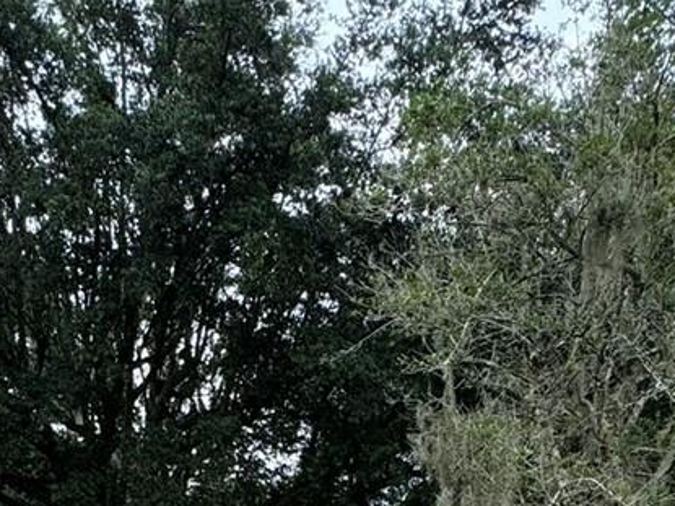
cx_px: 280
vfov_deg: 20.9
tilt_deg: -10.6
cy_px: 844
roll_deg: -1.3
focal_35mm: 54
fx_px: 1053
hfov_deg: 35.5
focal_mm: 2.22
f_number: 2.2
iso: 40
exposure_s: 1/423
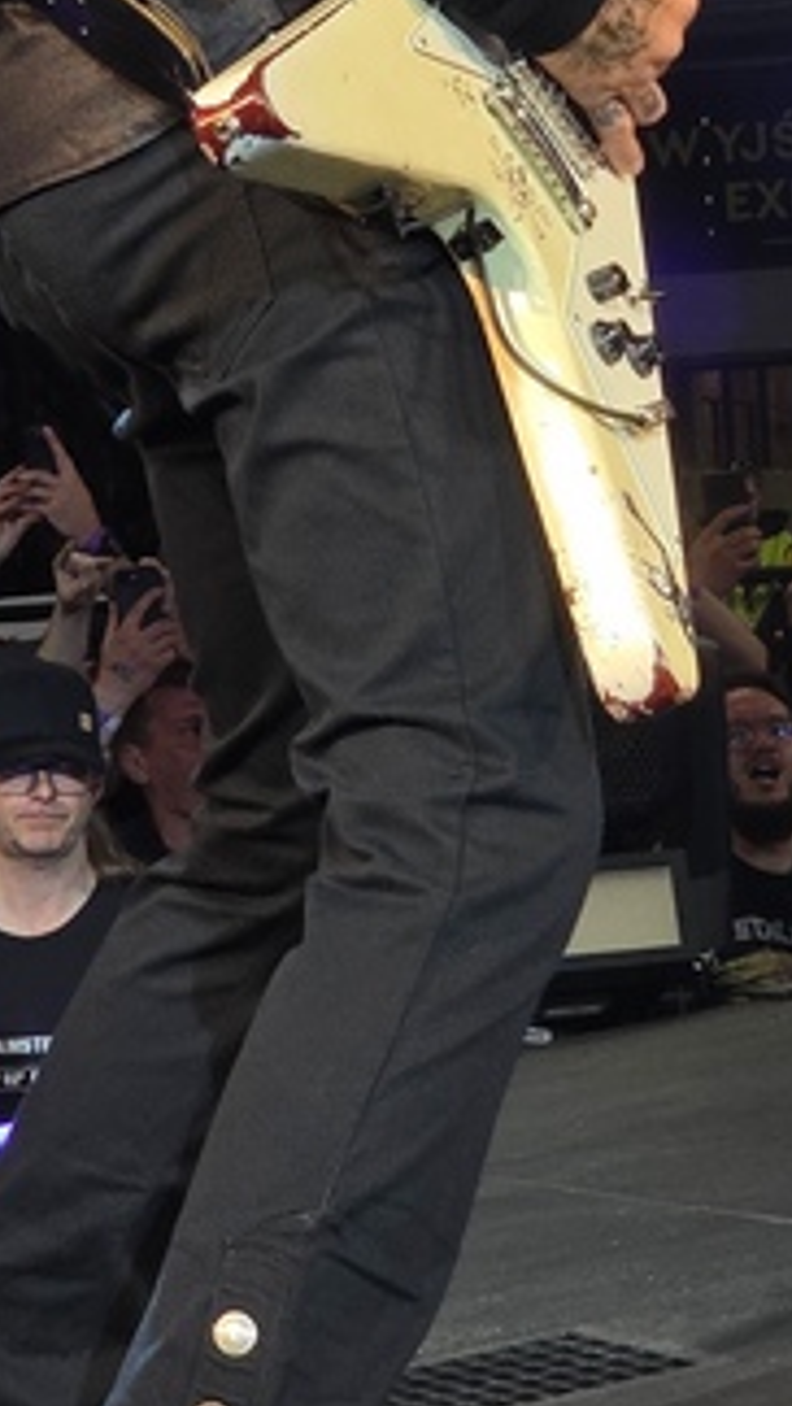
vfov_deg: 11.5
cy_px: 91
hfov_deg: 6.5
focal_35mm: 186
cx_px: 640
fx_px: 6935
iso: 50
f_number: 2.4
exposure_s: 1/141
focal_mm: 7.9
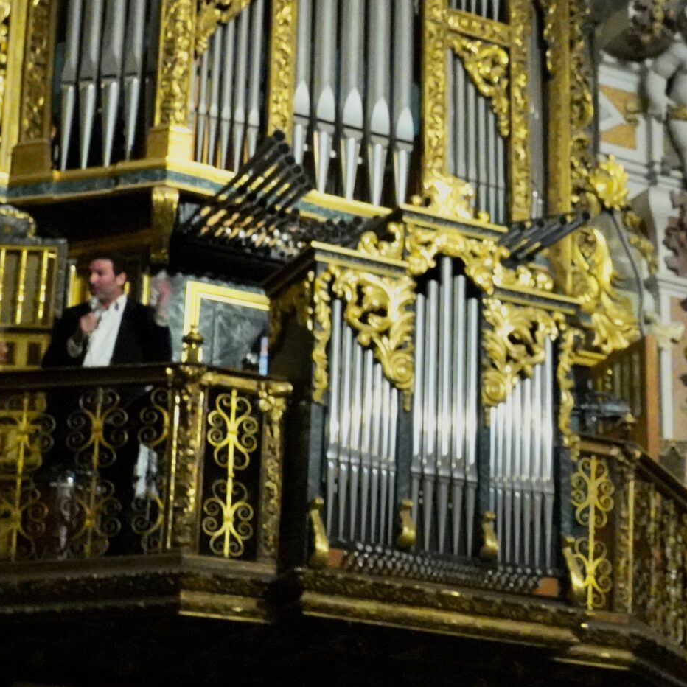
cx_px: 713
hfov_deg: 18.5
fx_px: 2043
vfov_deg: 19.1
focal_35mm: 91
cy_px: 280
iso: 12800
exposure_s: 1/50
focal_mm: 39
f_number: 10
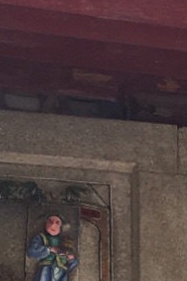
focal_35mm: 216
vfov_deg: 8.9
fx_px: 1683
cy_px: 589
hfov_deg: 5.9
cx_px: 575
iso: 25
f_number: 2.2
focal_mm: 4.15
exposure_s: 1/413
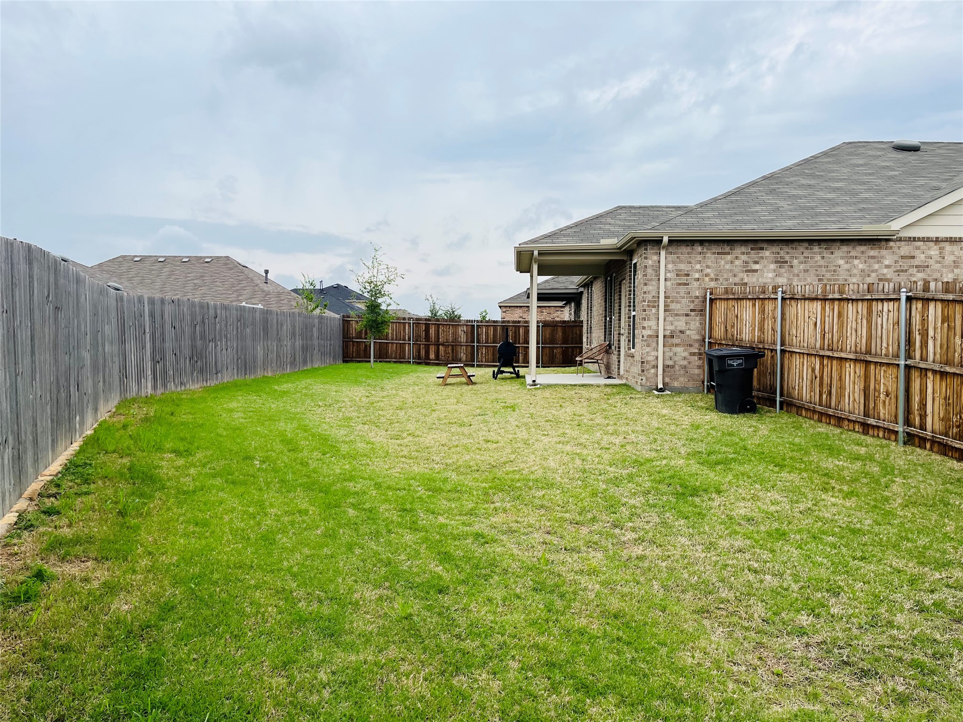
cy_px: 361
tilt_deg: -2.2
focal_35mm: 26
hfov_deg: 67.3
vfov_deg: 53.1
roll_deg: +0.5
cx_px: 482
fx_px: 723
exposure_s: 1/3521
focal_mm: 5.1
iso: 50
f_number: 1.6
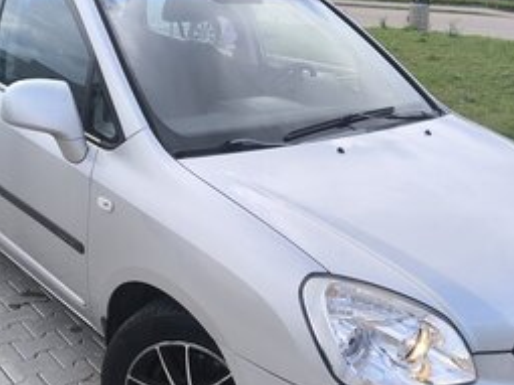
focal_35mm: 44
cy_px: 216
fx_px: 653
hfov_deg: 43.0
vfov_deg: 32.8
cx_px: 264
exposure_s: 1/573
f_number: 1.65
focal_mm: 6.14
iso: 50
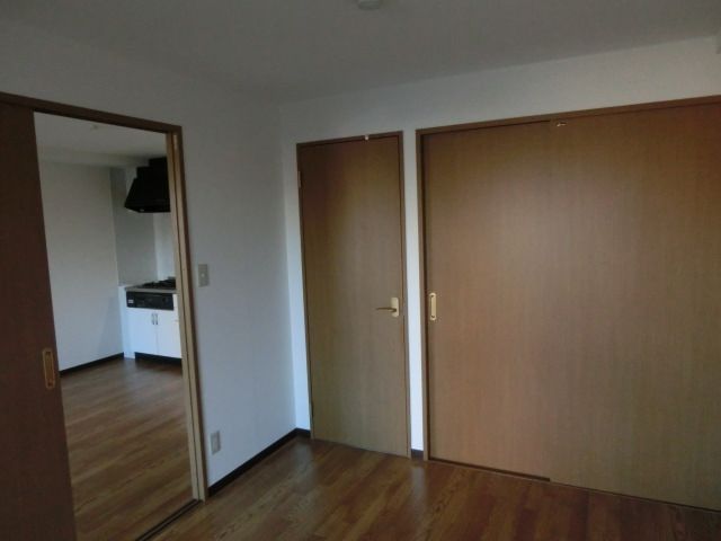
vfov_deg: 56.8
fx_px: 500
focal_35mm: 24
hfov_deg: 71.6
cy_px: 270
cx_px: 360
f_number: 3
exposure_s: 1/250
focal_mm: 4.24
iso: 800
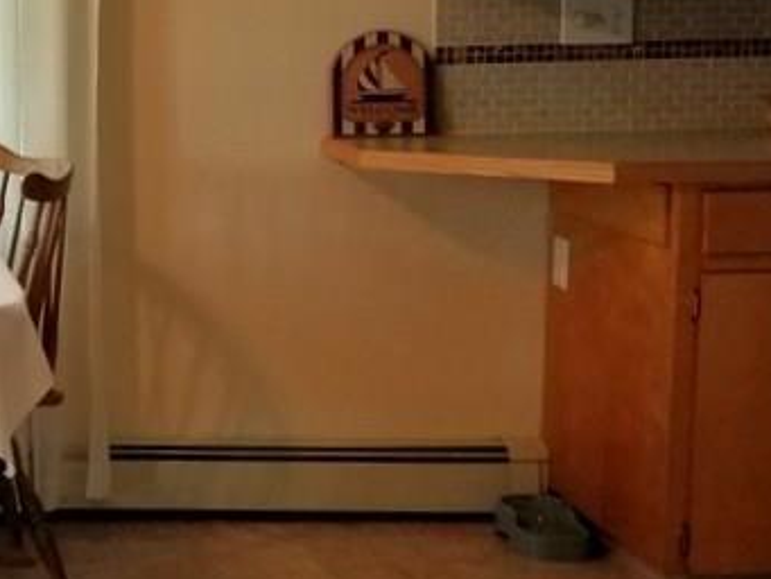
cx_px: -222
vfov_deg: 18.8
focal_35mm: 78
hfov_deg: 22.5
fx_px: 1738
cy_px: 158
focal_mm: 4.2
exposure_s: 1/60
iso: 100
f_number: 1.7
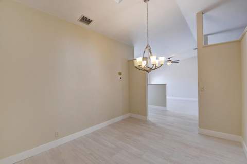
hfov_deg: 100.4
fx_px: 103
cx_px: 124
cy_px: 82
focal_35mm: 15
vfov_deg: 77.2
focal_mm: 10
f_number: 8
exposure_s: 1/30
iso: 640
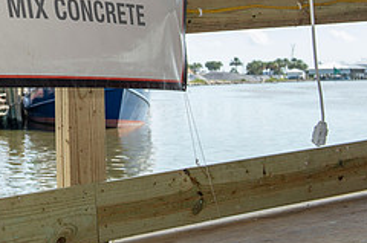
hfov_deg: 21.3
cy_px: -5
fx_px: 936
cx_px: -15
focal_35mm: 92
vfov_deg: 14.5
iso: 200
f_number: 8
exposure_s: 1/250
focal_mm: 38
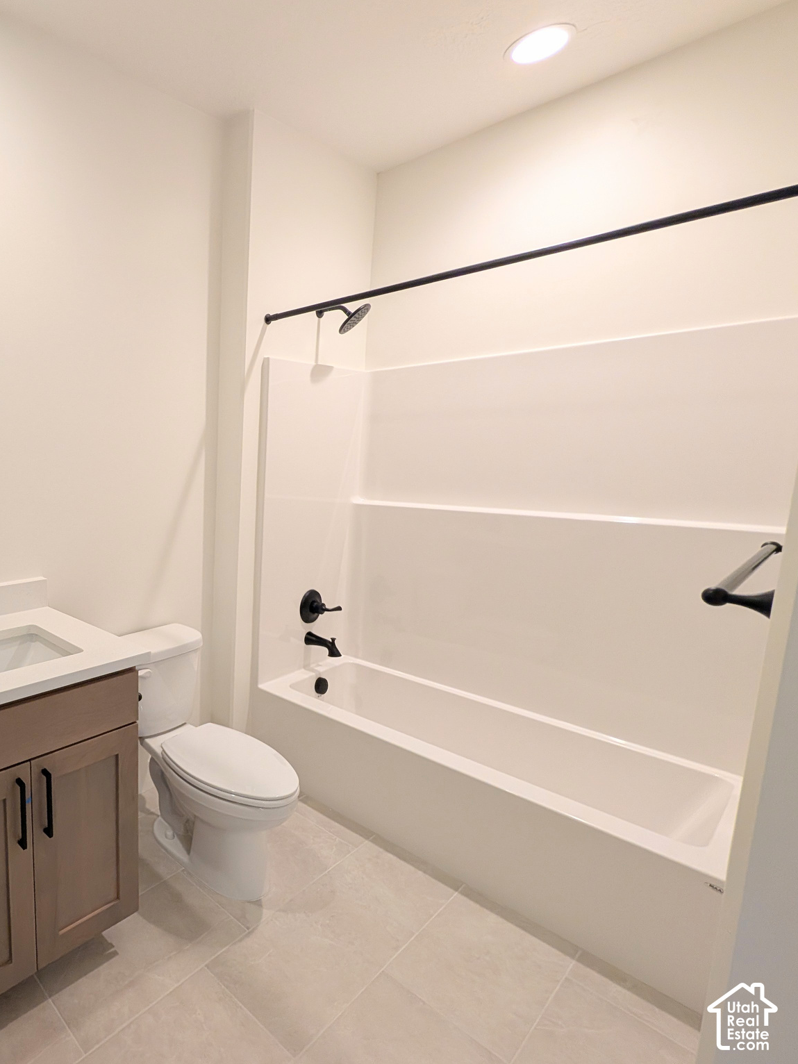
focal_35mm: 16
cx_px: 91
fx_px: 492
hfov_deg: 65.7
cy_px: 533
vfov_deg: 94.5
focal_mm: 2.02
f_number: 1.7
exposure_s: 1/120
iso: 166
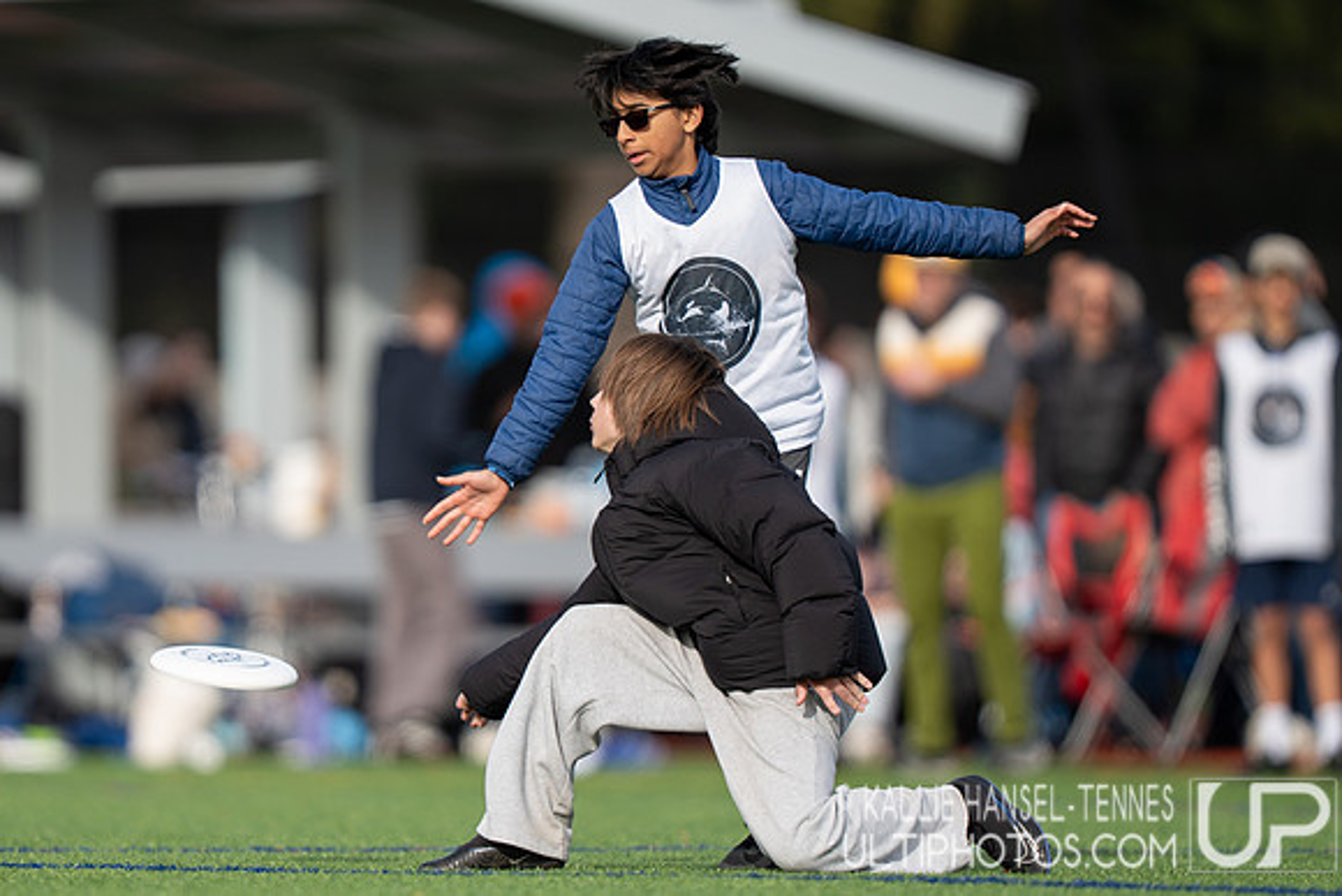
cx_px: 571
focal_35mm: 566
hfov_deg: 3.6
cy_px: 454
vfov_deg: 2.4
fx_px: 21119
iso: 250
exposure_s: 1/2000
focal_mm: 400
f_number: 2.8
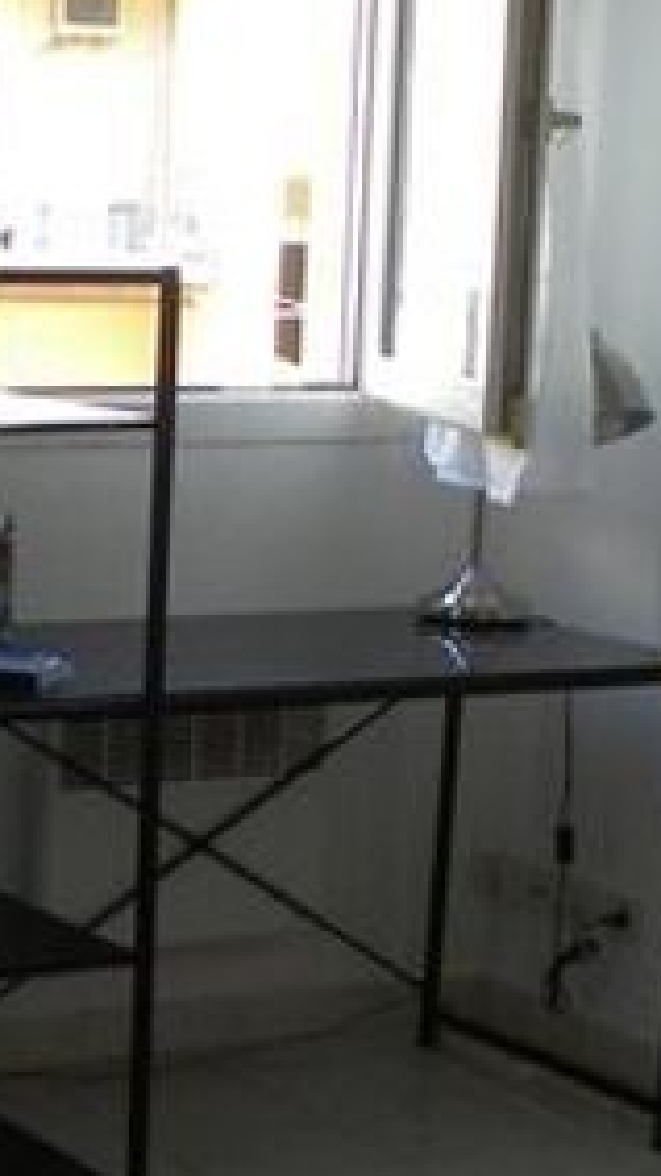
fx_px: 3119
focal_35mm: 100
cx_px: -141
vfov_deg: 21.3
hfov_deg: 11.8
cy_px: 677
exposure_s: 1/73.1
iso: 135
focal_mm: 4.6
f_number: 2.8
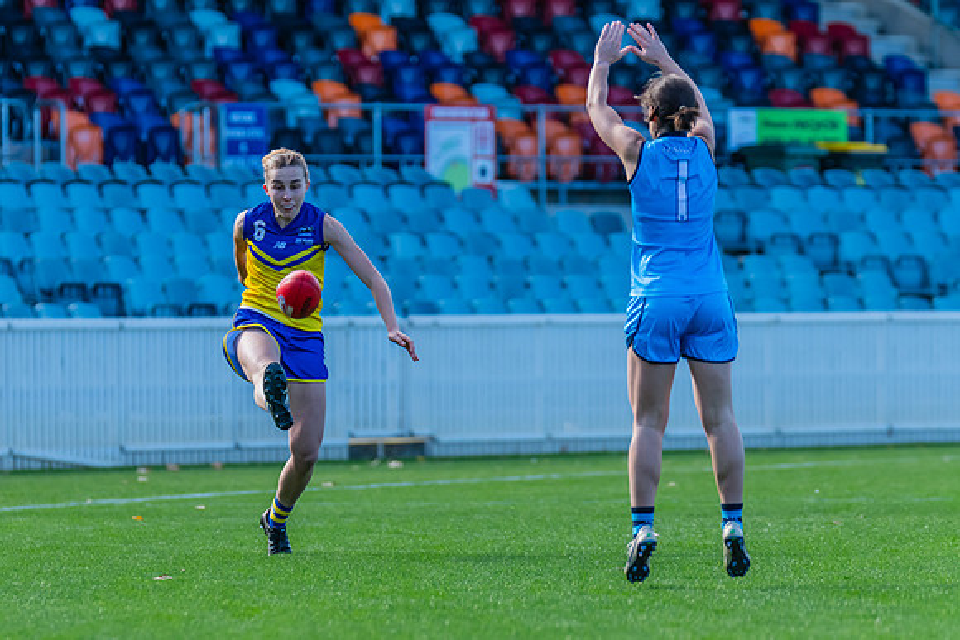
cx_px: 325
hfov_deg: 4.9
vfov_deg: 3.3
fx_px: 11113
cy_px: 334
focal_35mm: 417
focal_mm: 310
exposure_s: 1/1250
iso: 800
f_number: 5
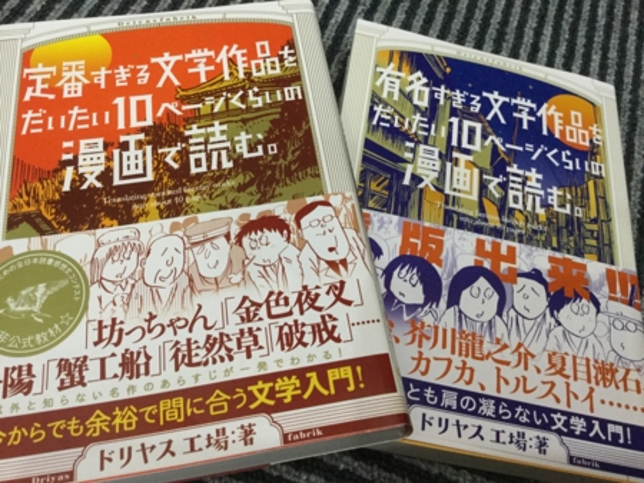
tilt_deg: -61.9
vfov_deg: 45.5
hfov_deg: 58.3
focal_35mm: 31
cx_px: 322
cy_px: 242
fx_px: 577
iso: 250
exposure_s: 1/33
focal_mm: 3.3
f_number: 2.4
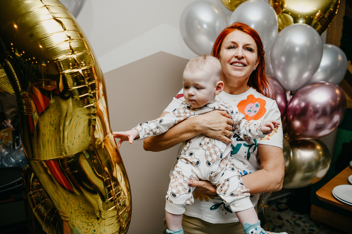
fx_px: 293
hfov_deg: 61.9
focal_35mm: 30
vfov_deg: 43.6
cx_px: 179
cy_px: 113
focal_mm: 28
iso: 125
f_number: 3.5
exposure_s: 1/160
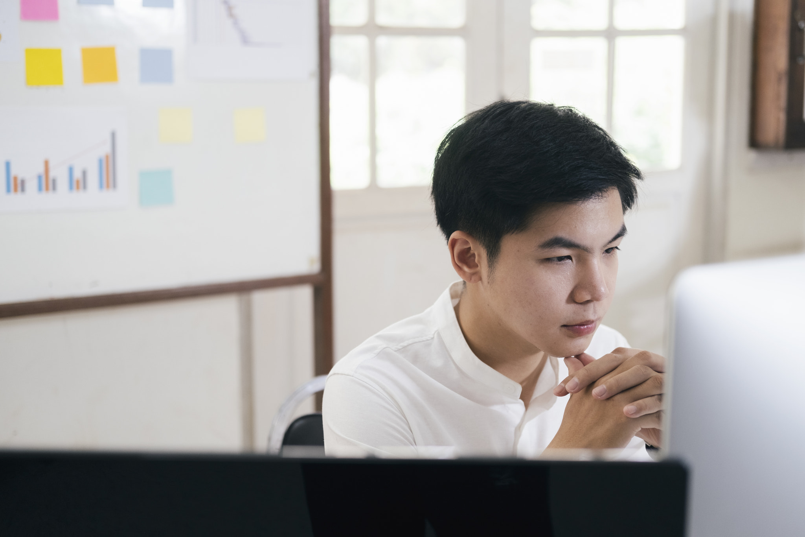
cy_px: 268
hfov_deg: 37.5
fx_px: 1185
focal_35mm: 53
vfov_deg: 25.5
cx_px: 402
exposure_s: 1/125
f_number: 2
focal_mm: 35
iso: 320
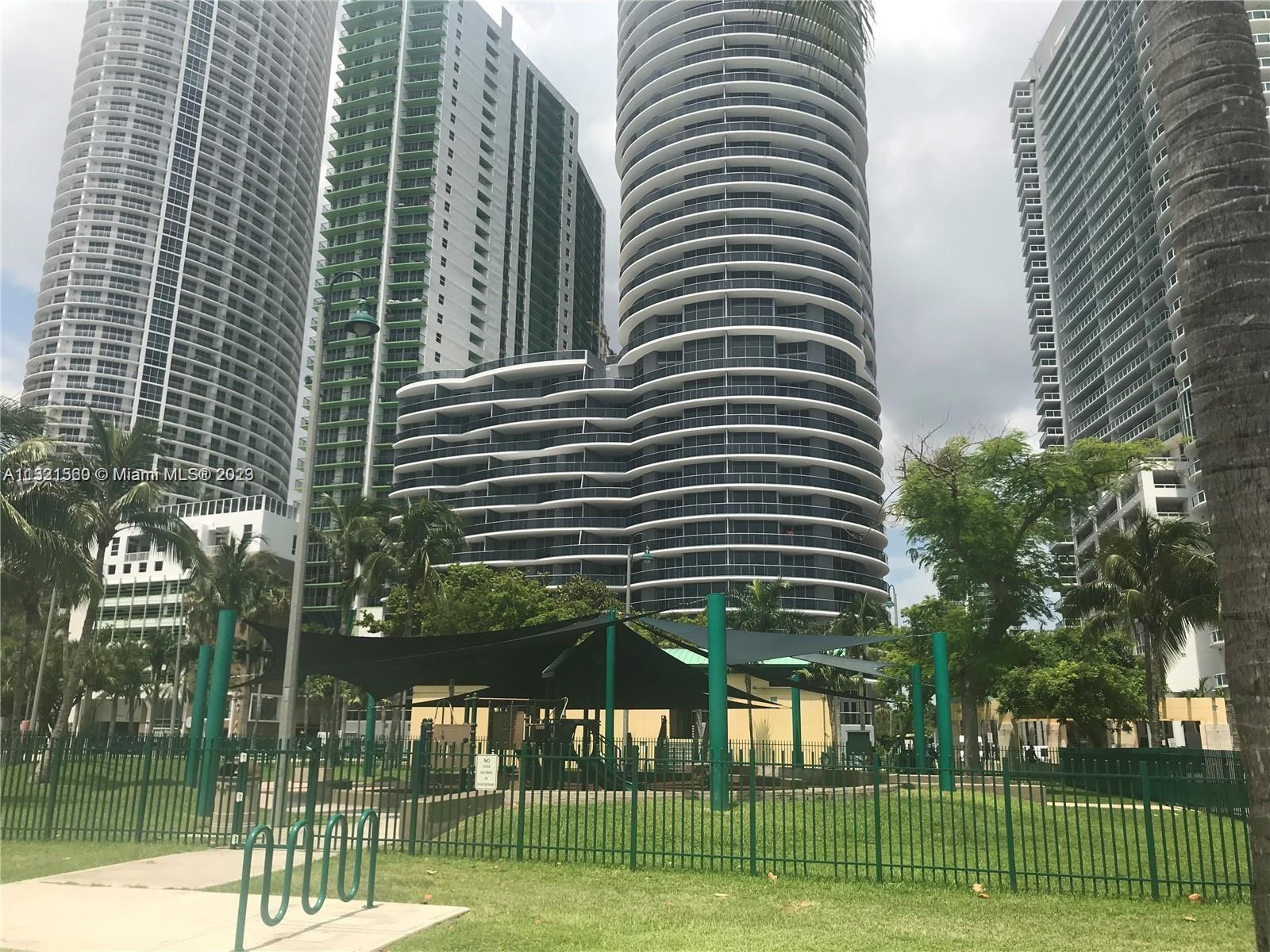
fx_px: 1027
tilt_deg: +14.9
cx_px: 635
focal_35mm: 28
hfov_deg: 63.4
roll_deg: -1.3
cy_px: 476
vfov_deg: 49.7
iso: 20
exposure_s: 1/2457
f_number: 1.8
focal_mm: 3.99
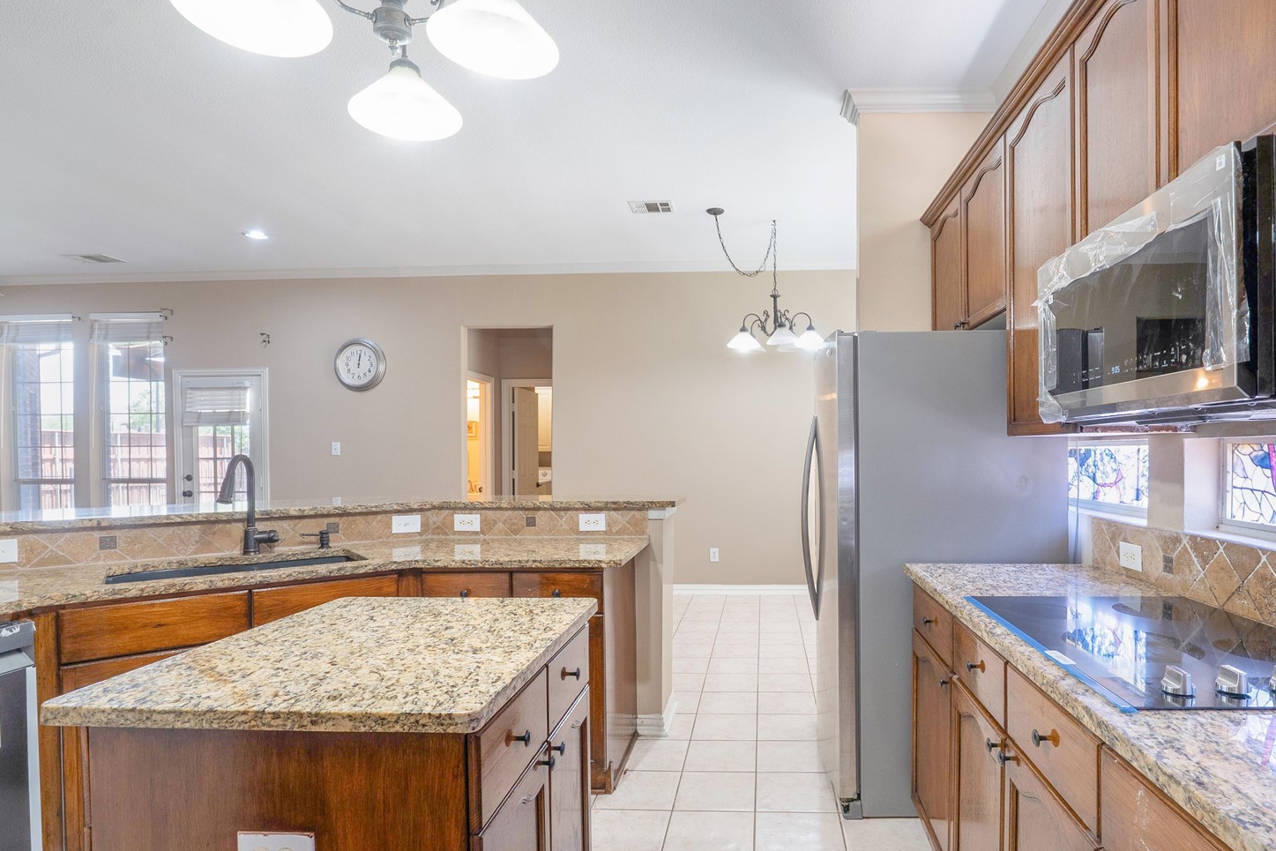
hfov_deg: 89.3
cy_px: 465
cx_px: 737
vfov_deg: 67.3
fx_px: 638
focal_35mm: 18
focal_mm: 12
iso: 500
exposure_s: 1/15
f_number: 9
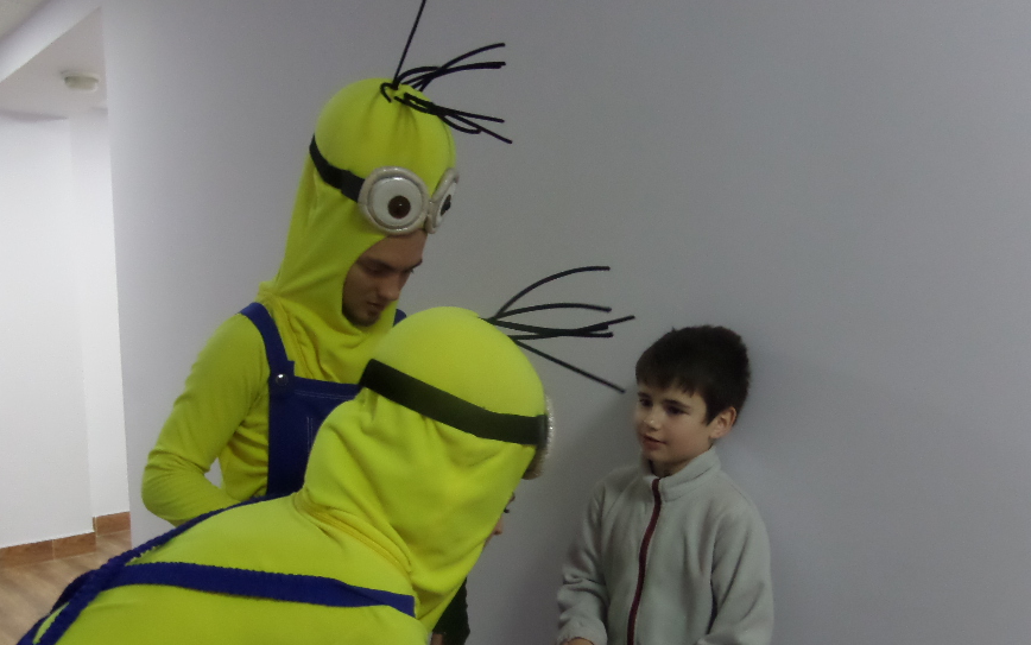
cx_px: 499
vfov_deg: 41.6
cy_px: 398
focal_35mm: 30
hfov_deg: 62.9
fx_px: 843
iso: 320
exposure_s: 1/20
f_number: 3.2
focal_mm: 4
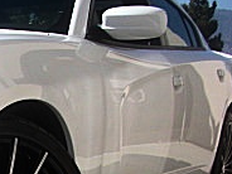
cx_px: -132
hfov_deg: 14.5
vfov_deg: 11.4
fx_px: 838
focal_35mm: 125
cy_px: 247
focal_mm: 6.3
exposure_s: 1/125
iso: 50
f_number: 7.9
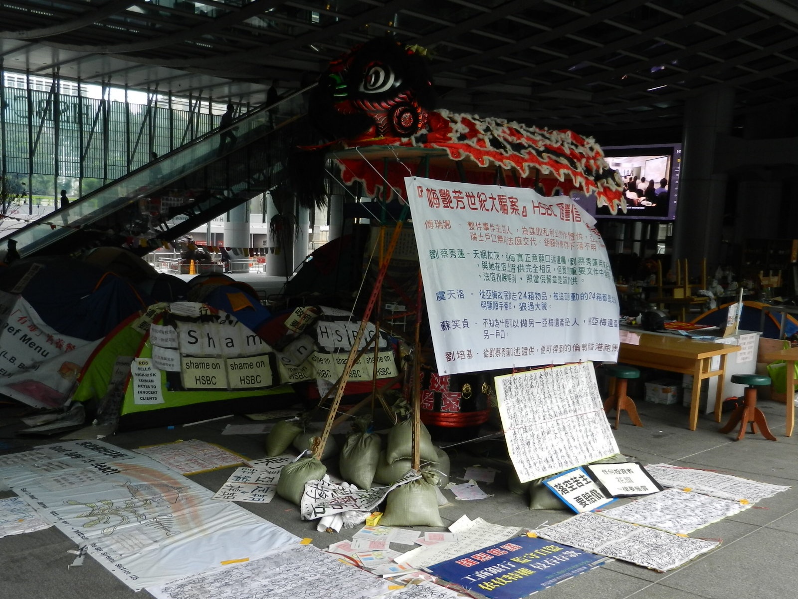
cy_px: 300
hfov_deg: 61.7
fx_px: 669
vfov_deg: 48.2
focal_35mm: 29
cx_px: 399
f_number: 3.6
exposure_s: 1/100
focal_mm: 5.1
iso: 160
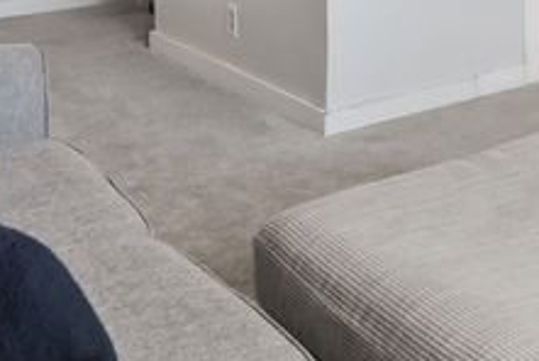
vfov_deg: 16.5
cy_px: -206
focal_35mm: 74
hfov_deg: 24.8
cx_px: 637
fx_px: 1109
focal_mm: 16
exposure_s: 1/40
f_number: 6.3
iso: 3200
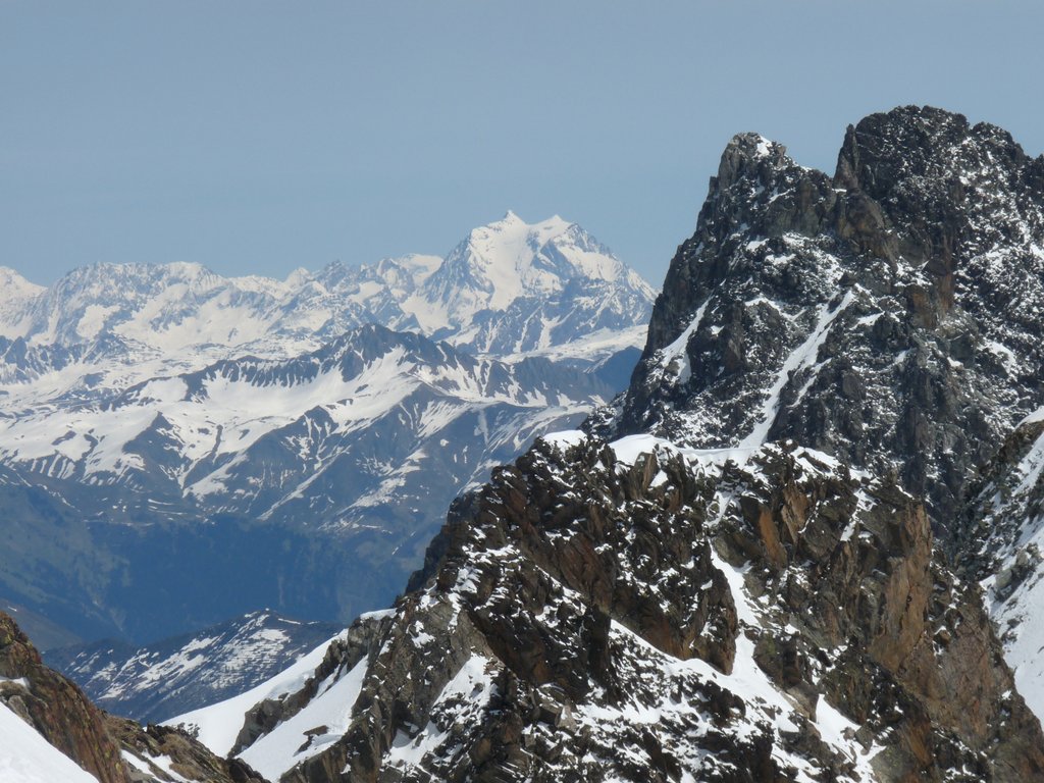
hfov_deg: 9.8
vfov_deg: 7.4
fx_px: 6062
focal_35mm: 201
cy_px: 392
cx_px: 522
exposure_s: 1/640
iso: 100
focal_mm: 35.6
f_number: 8
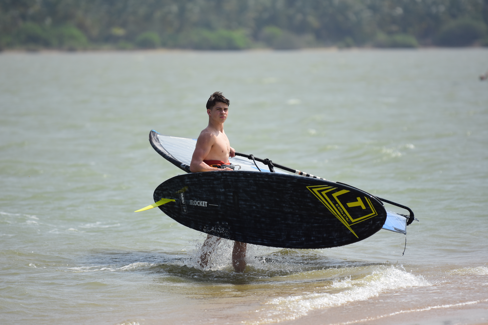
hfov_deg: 6.9
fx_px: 4066
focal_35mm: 300
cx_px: 244
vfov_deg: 4.6
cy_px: 162
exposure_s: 1/5000
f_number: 2.8
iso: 200
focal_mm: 200
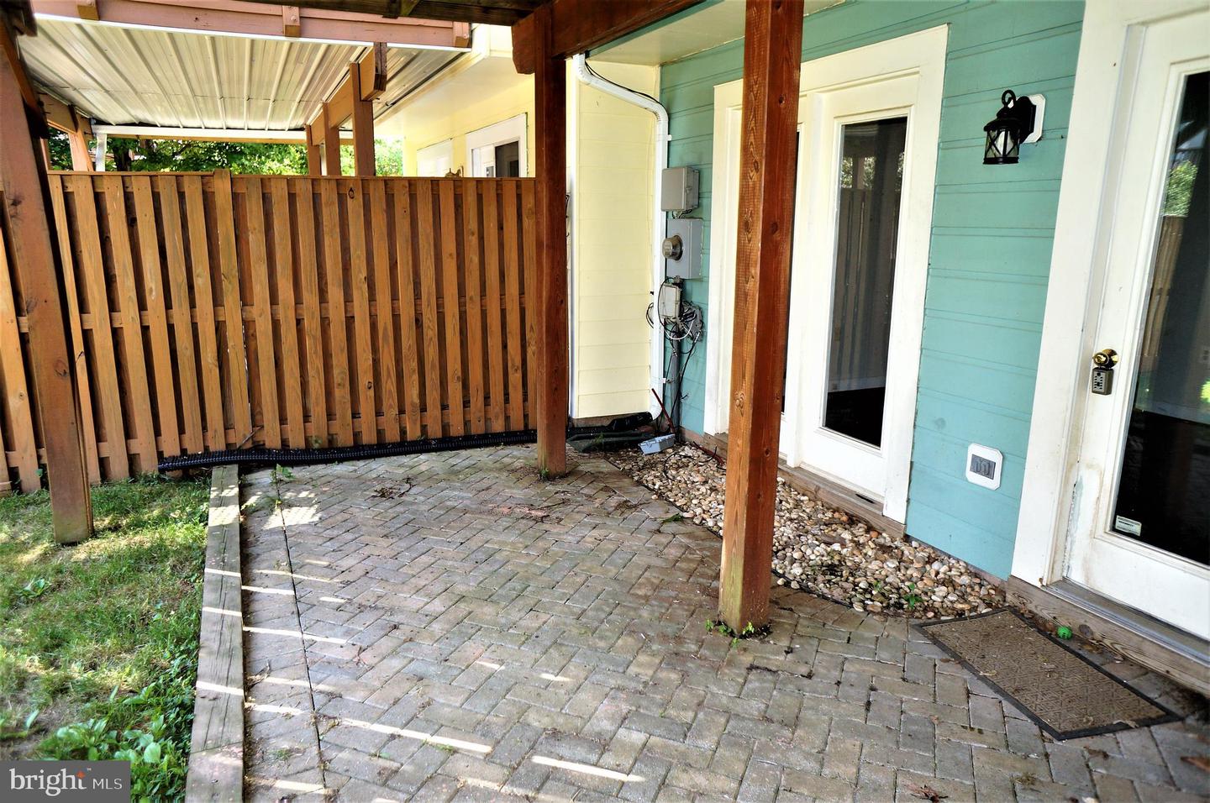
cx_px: 605
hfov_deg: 73.8
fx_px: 806
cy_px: 402
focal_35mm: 24
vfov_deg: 53.0
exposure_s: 1/160
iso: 320
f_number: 4
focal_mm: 16
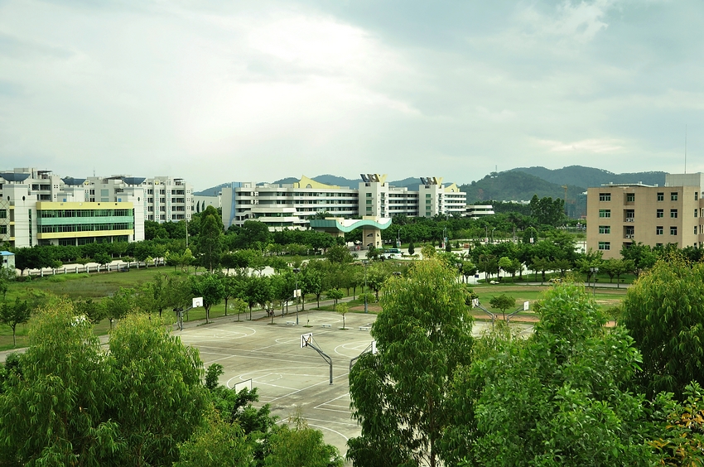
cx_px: 352
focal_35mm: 45
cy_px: 234
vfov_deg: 29.8
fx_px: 879
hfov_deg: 43.7
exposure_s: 1/320
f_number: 5.6
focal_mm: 30
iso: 200
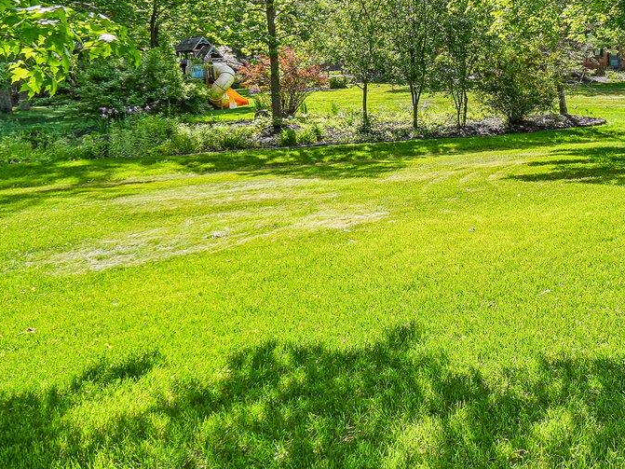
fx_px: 794
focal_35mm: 44
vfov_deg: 31.5
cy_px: 60
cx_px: 647
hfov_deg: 37.6
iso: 100
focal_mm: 10
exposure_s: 1/90
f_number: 8
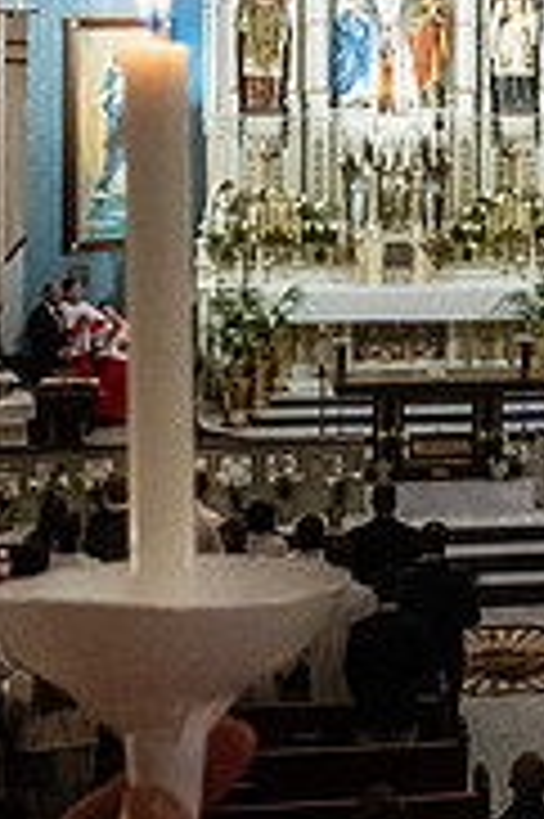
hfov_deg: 14.0
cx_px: 559
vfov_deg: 20.9
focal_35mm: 96
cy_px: 121
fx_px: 2180
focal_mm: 24
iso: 5000
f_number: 13
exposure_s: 1/60
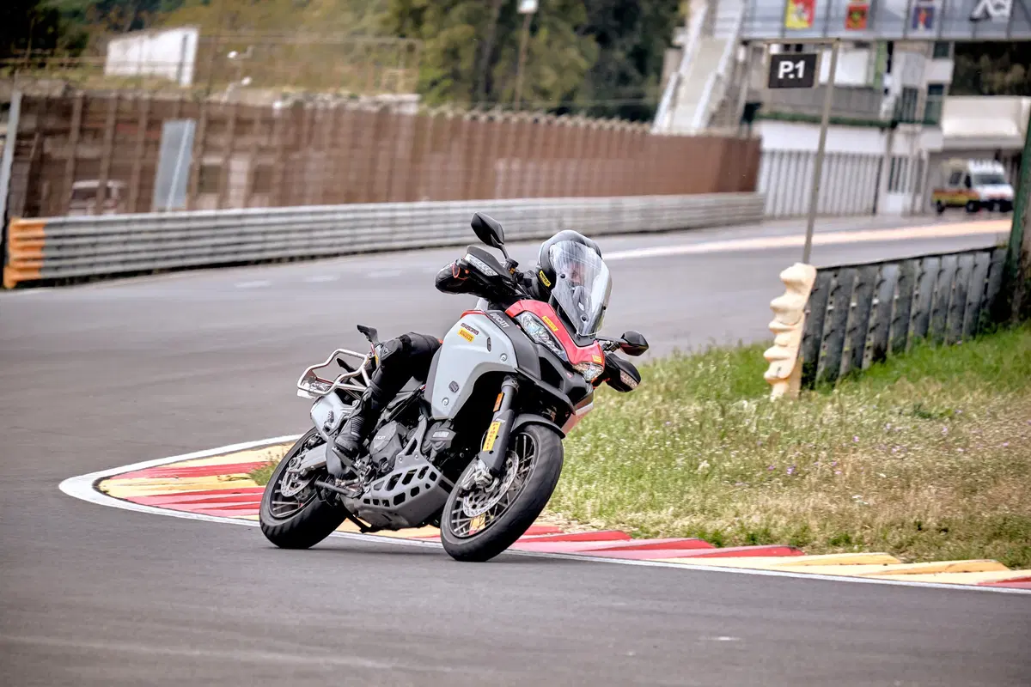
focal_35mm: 300
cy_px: 344
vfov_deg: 4.6
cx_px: 516
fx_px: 8591
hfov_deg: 6.9
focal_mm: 200
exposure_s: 1/1000
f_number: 4.8
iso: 250
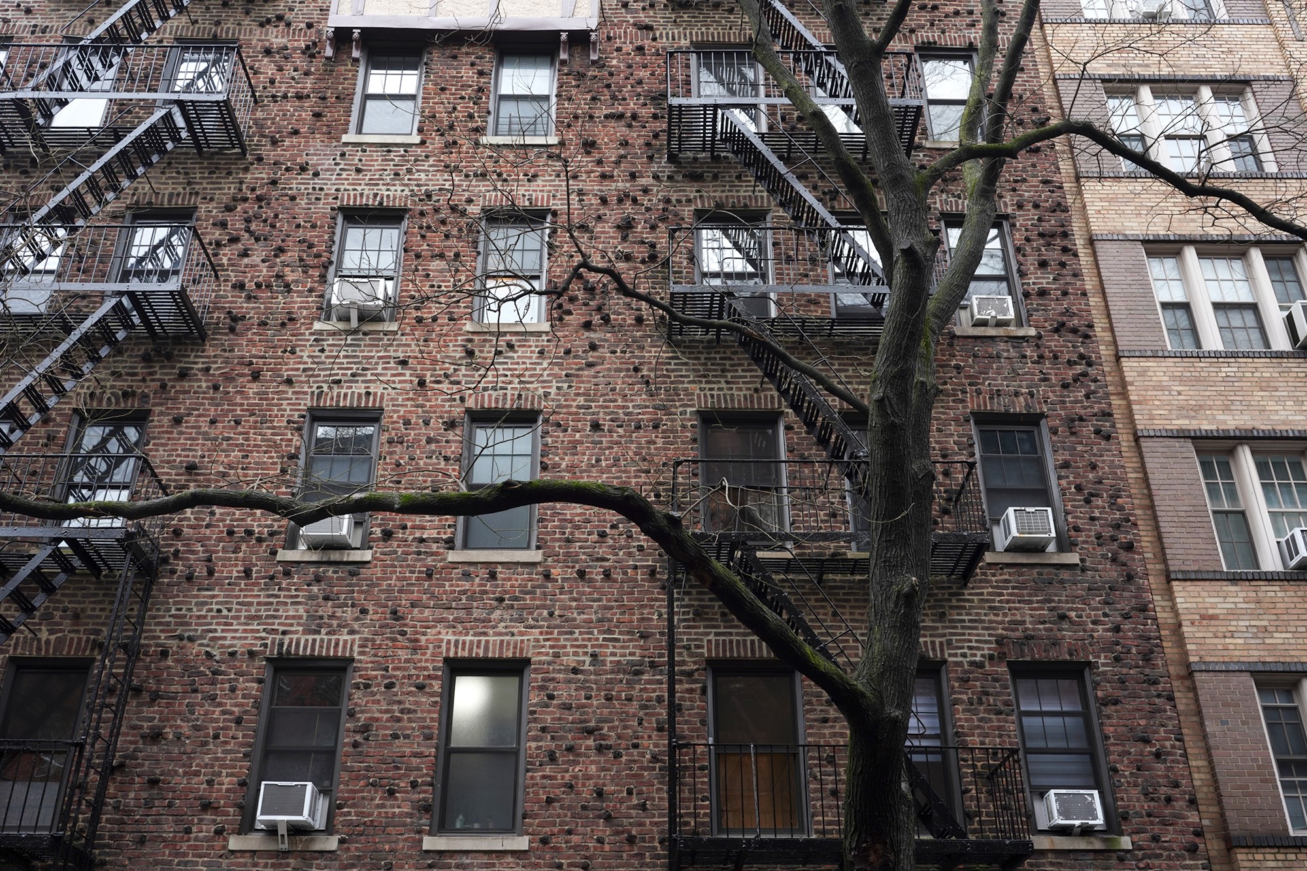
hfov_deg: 57.2
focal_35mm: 33
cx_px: 654
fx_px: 1198
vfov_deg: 40.0
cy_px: 436
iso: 400
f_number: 8
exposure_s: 1/100
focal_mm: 33
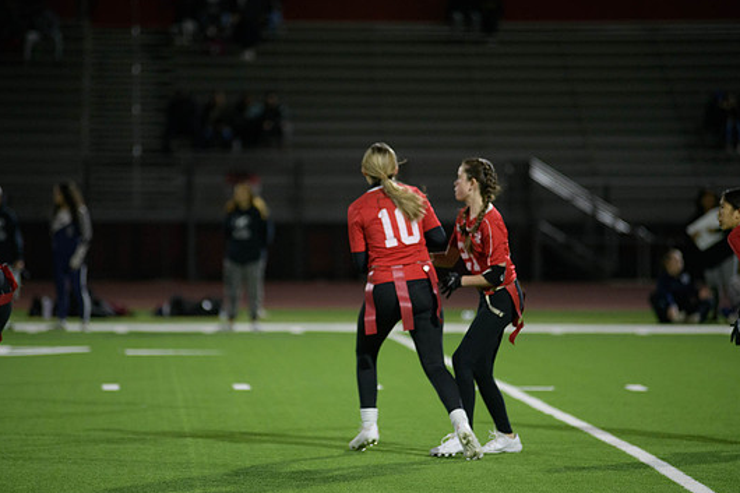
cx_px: 376
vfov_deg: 6.3
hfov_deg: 9.4
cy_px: 253
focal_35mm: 219
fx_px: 4500
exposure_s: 1/640
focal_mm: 200
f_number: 2.8
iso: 2800
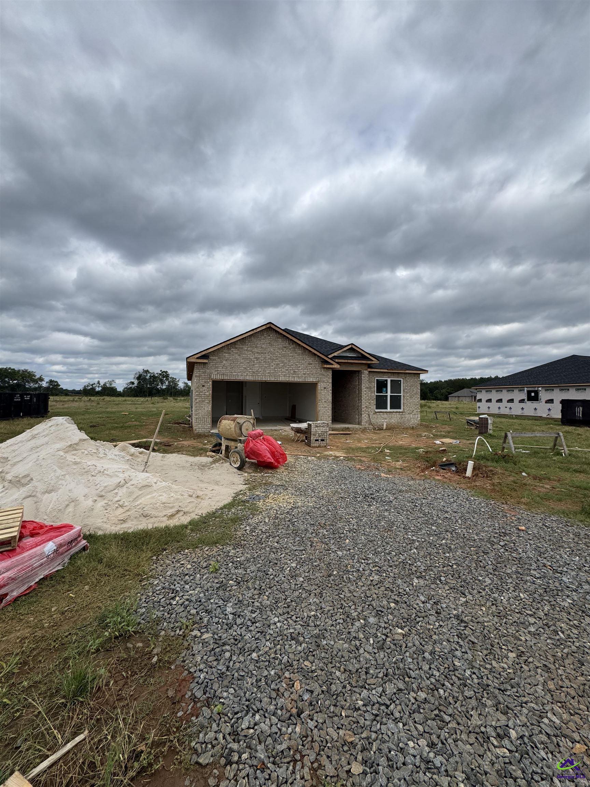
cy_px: 394
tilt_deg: +0.8
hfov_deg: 85.7
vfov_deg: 102.1
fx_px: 318
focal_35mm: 14
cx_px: 295
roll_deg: +0.2
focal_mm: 2.22
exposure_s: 1/2028
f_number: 2.2
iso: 50
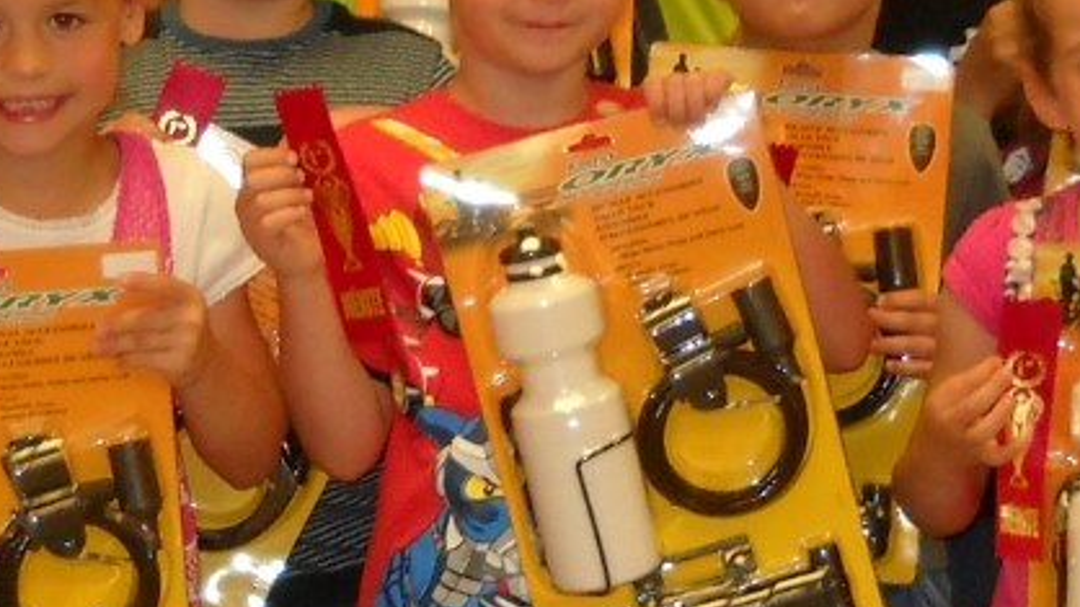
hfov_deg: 14.0
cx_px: 457
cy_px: 297
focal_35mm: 154
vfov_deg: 7.9
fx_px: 4410
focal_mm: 6.72
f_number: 3.1
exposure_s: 1/30
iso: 200
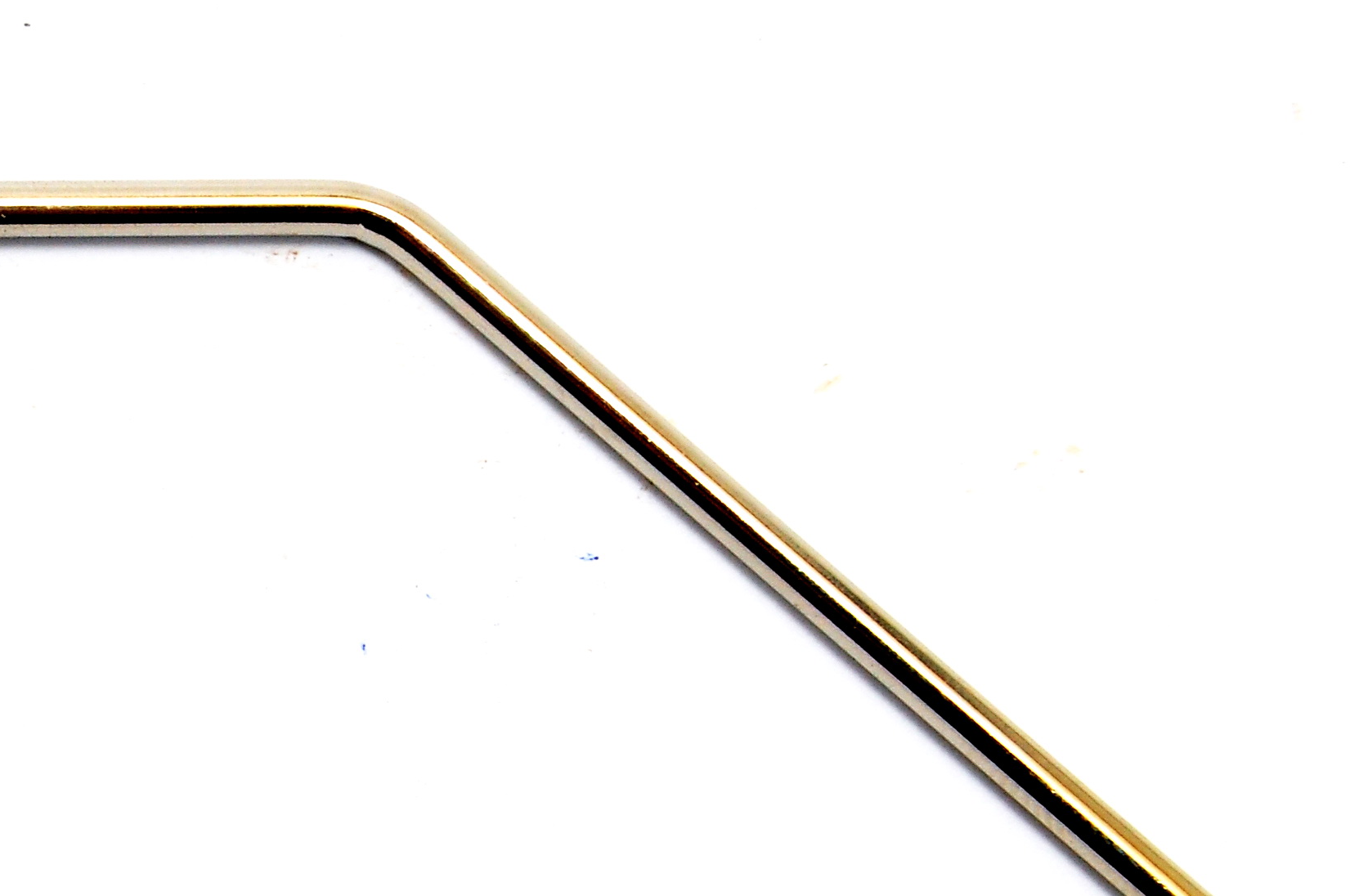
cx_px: -62
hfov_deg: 8.1
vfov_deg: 5.4
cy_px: 521
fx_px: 9486
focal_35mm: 253
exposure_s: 1/60
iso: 400
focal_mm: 65
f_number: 22
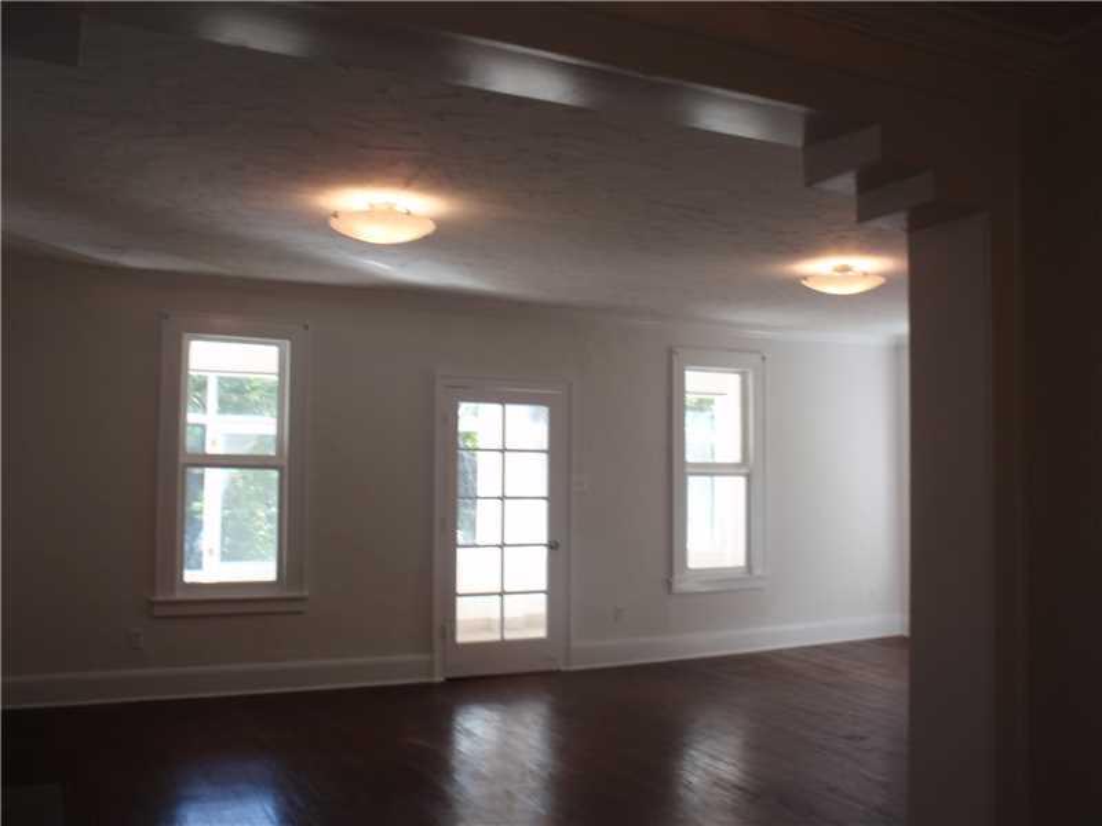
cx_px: 551
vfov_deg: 41.8
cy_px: 413
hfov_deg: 54.0
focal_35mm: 34
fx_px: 1082
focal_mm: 6.07
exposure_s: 1/50
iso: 64
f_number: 3.5
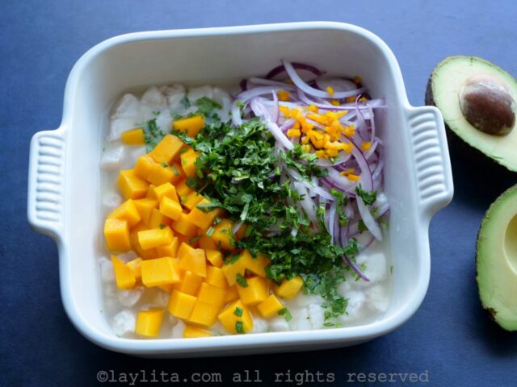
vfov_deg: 20.4
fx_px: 1075
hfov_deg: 27.0
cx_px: 258
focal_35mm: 72
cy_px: 194
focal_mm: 36
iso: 400
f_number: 3.9
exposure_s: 1/80
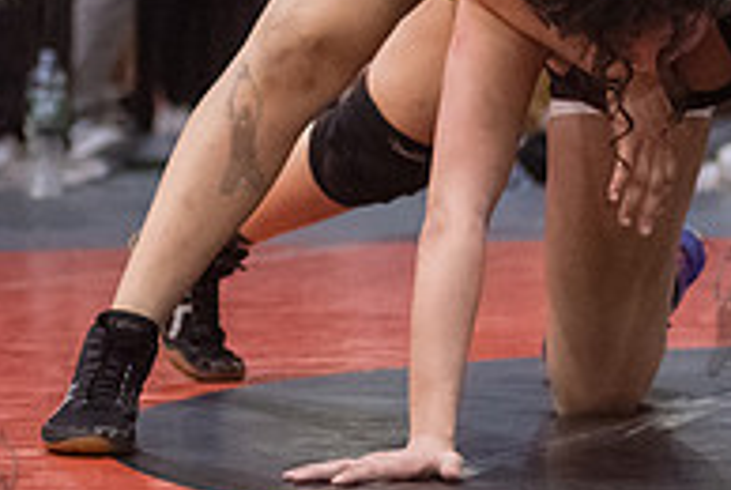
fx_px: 5165
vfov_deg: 5.4
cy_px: -53
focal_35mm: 254
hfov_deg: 8.1
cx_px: 689
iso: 8000
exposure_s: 1/500
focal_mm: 80
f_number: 3.2
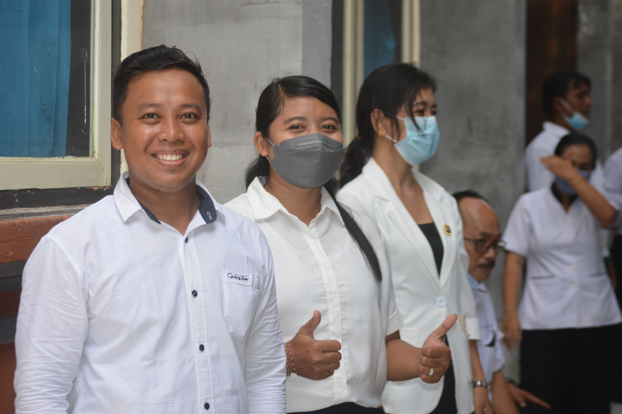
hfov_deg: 24.6
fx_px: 1424
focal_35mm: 82
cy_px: 207
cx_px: 311
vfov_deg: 16.5
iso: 100
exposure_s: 1/160
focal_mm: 55
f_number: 4
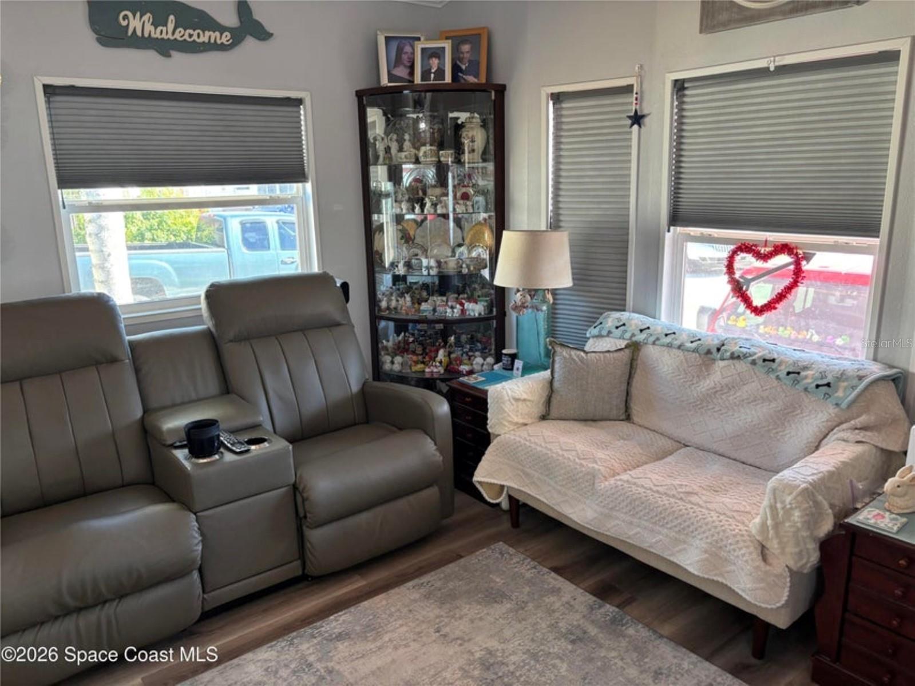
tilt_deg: -14.0
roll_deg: +0.7
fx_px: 687
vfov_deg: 53.1
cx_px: 458
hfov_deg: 67.3
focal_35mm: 26
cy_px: 343
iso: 100
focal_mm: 5.96
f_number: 1.6
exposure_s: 1/60
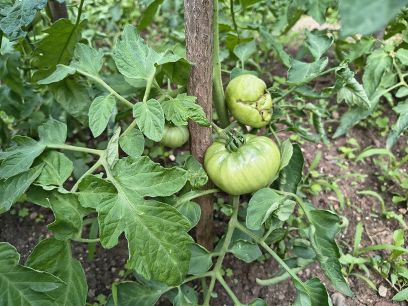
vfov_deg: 56.8
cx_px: 204
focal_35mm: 24
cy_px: 153
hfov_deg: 71.6
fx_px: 283
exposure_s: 1/100
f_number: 1.8
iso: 399
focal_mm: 5.56
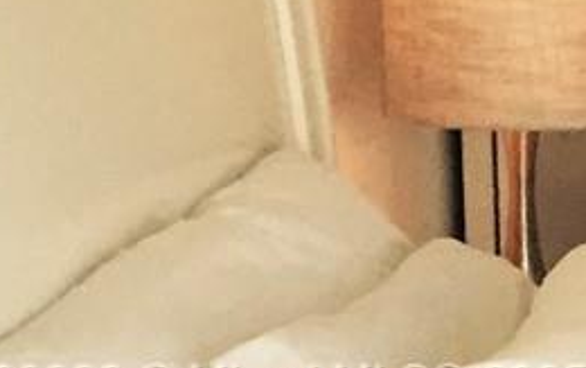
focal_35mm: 189
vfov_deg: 6.9
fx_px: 3021
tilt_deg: -12.6
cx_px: 1670
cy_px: 386
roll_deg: -2.3
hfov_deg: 9.2
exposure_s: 1/30
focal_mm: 4.15
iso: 32
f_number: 2.2
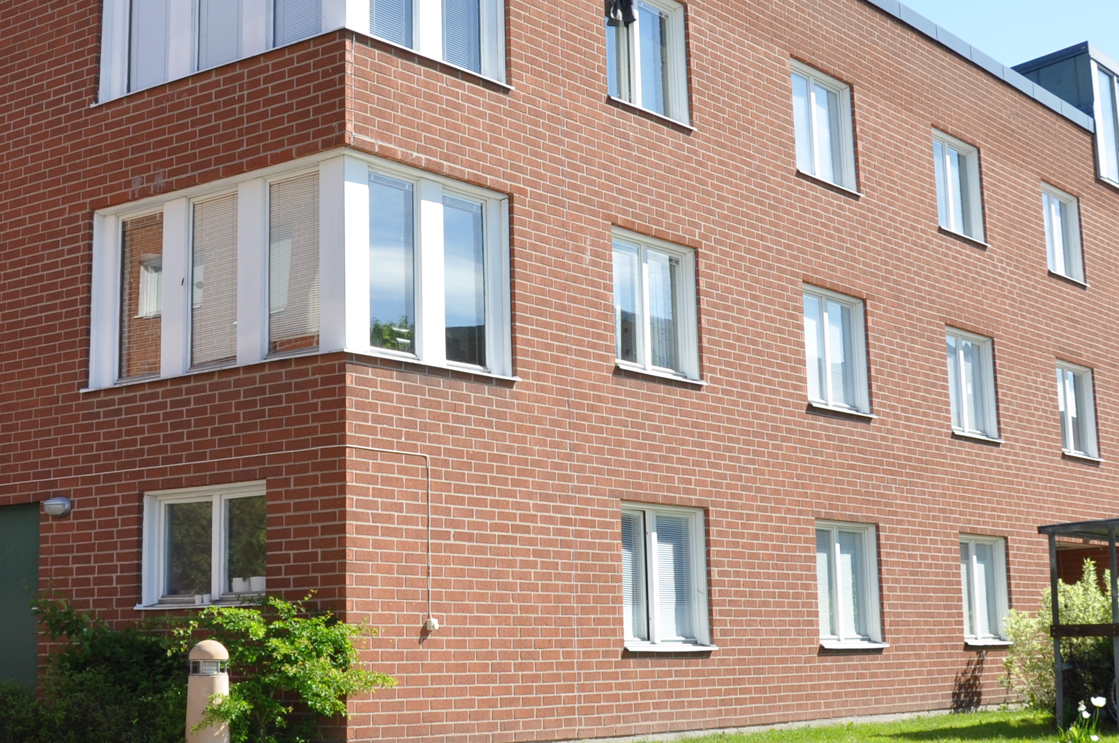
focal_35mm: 58
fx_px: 1801
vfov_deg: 23.2
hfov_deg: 34.5
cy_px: 263
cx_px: 480
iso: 200
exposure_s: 1/250
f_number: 8
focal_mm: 18
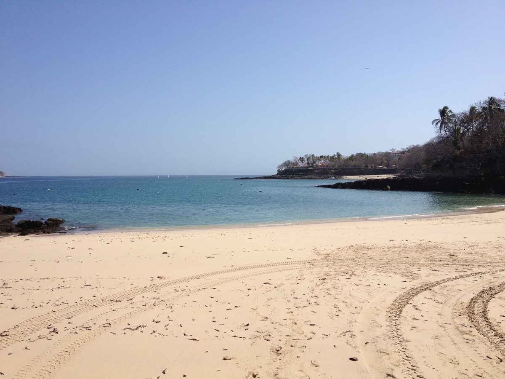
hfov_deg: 52.6
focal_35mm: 35
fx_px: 511
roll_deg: +0.8
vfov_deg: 40.7
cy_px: 190
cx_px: 252
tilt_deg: -4.8
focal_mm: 4.28
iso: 50
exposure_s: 1/3247
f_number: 2.4
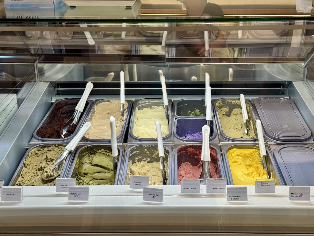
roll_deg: +1.5
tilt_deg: -21.7
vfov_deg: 30.3
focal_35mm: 48
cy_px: 118
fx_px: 435
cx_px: 157
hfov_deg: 39.7
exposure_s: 1/112
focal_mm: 6.76
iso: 50
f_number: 1.78
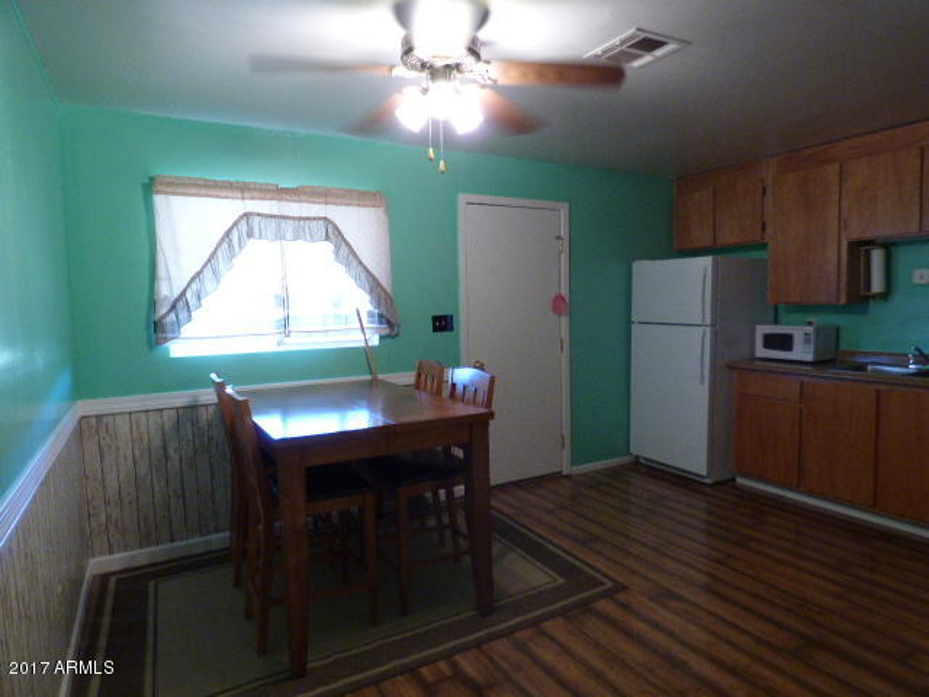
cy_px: 348
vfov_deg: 63.4
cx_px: 464
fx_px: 564
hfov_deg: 79.0
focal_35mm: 21
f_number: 2.8
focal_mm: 3.7
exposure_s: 1/40
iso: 400
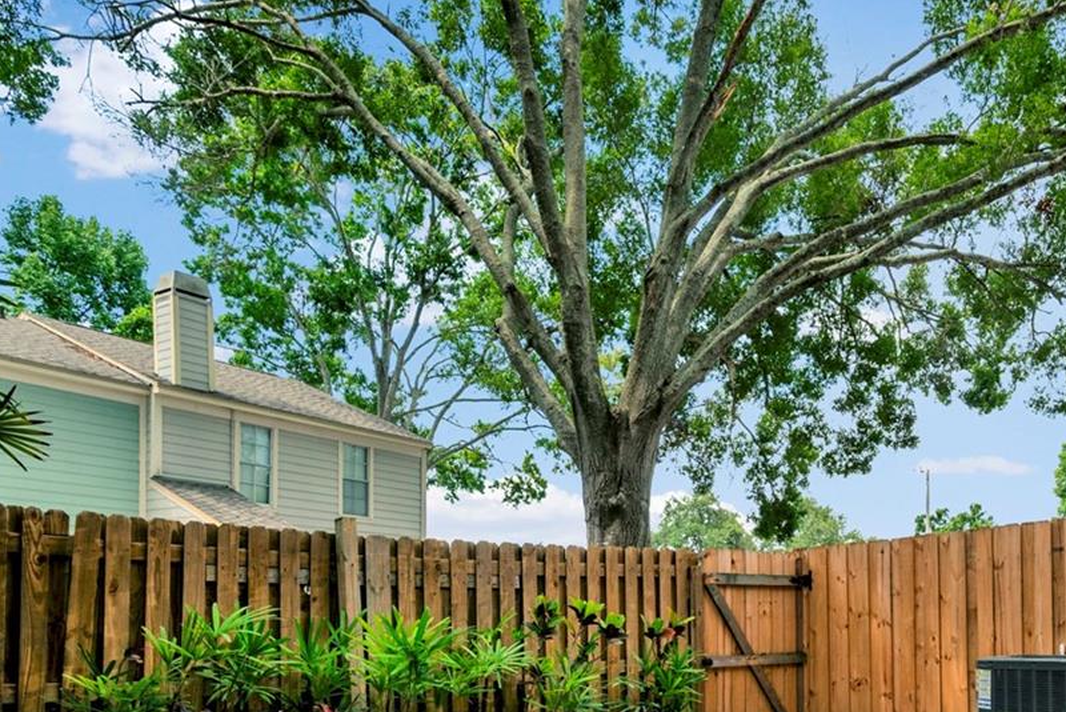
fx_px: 829
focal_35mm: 28
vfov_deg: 43.0
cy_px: 625
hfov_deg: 62.3
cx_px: 778
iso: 250
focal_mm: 14
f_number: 7.1
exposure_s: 1/250
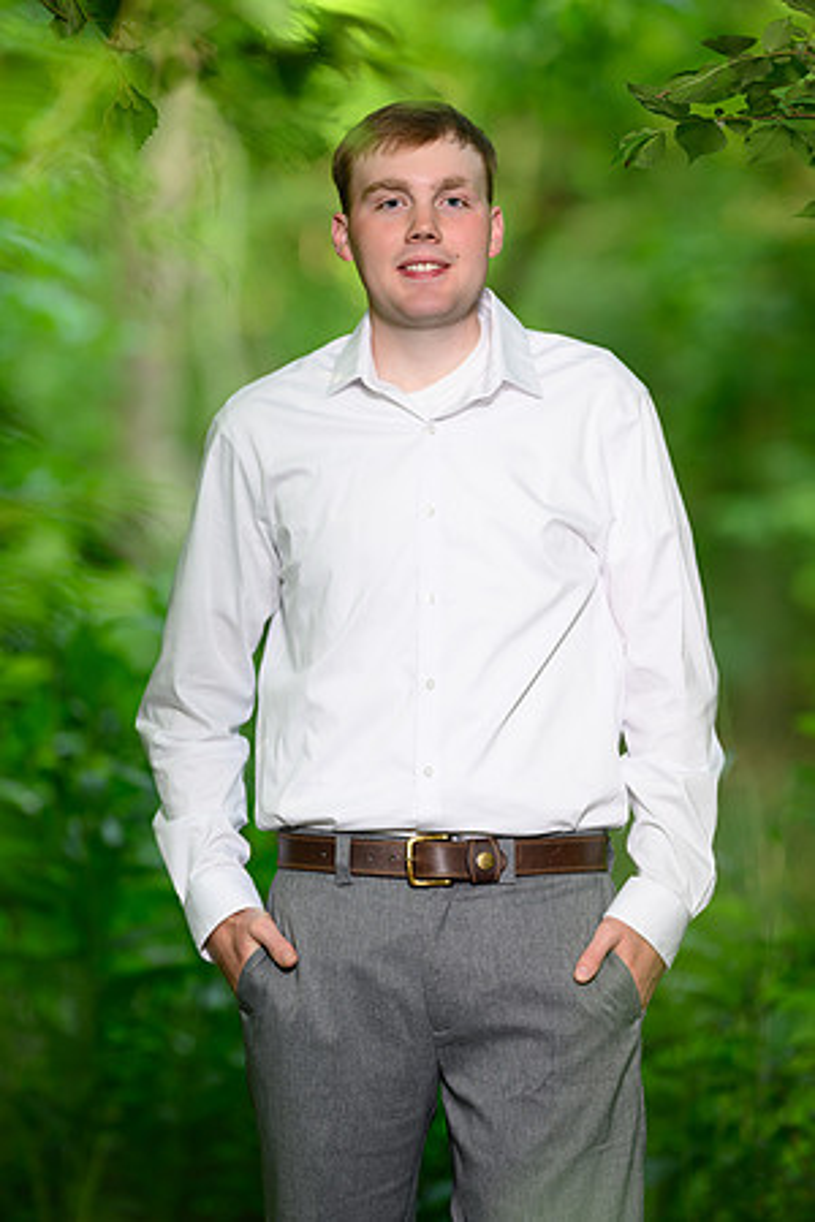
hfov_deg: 10.2
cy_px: 611
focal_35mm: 135
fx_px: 4584
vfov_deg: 15.2
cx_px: 408
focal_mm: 135
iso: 64
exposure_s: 1/100
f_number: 1.8
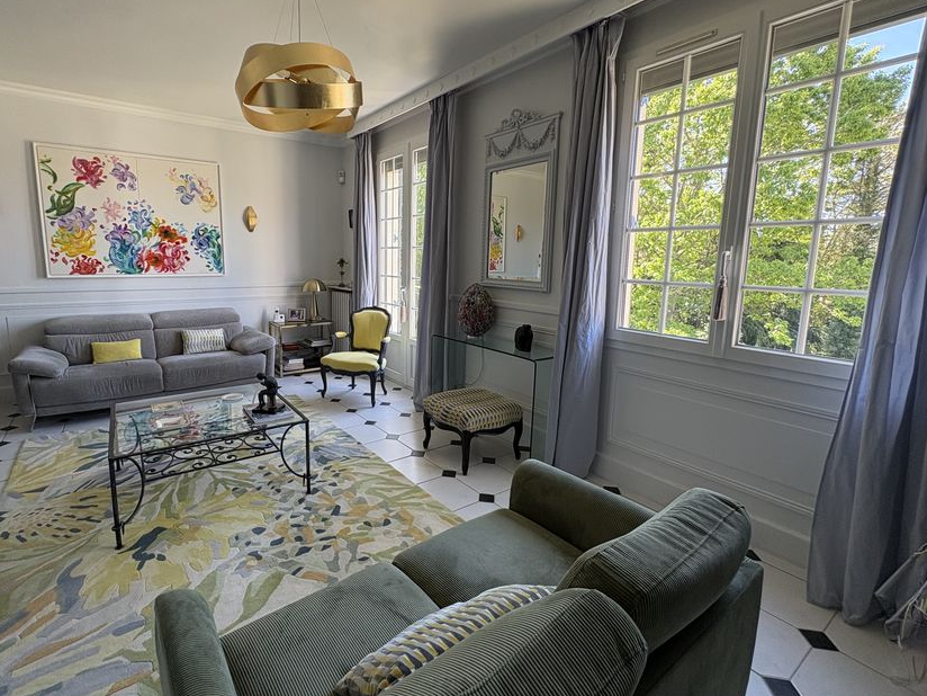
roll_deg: -0.6
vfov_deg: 74.6
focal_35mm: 17
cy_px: 321
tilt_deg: -7.1
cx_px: 417
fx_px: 455
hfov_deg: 90.7
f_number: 2.2
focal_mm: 2.22
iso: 125
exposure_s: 1/99
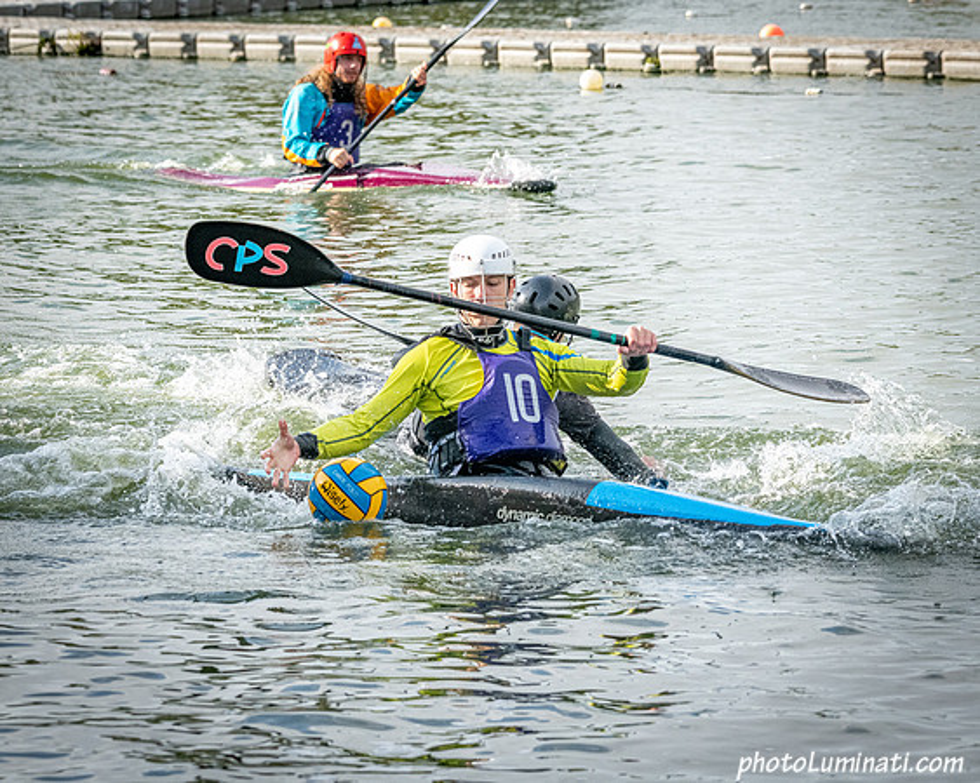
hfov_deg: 9.3
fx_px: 6041
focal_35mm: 208
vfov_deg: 7.4
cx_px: 490
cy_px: 392
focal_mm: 185
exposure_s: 1/3200
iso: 3200
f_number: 9
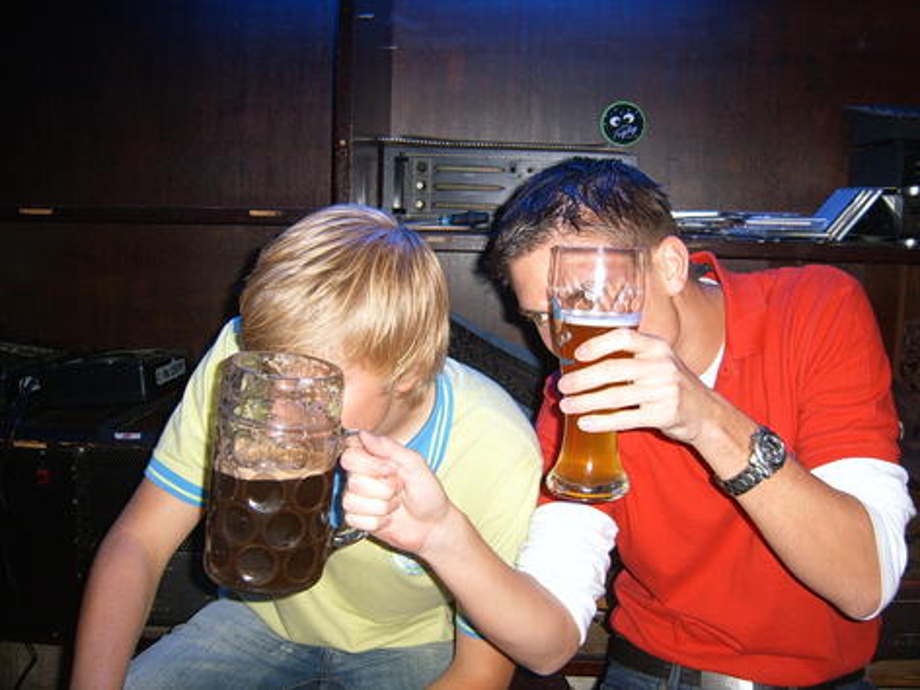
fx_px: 930
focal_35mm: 35
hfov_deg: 52.6
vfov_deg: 40.7
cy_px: 345
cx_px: 460
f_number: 2.8
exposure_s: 1/30
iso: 100
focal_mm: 5.8
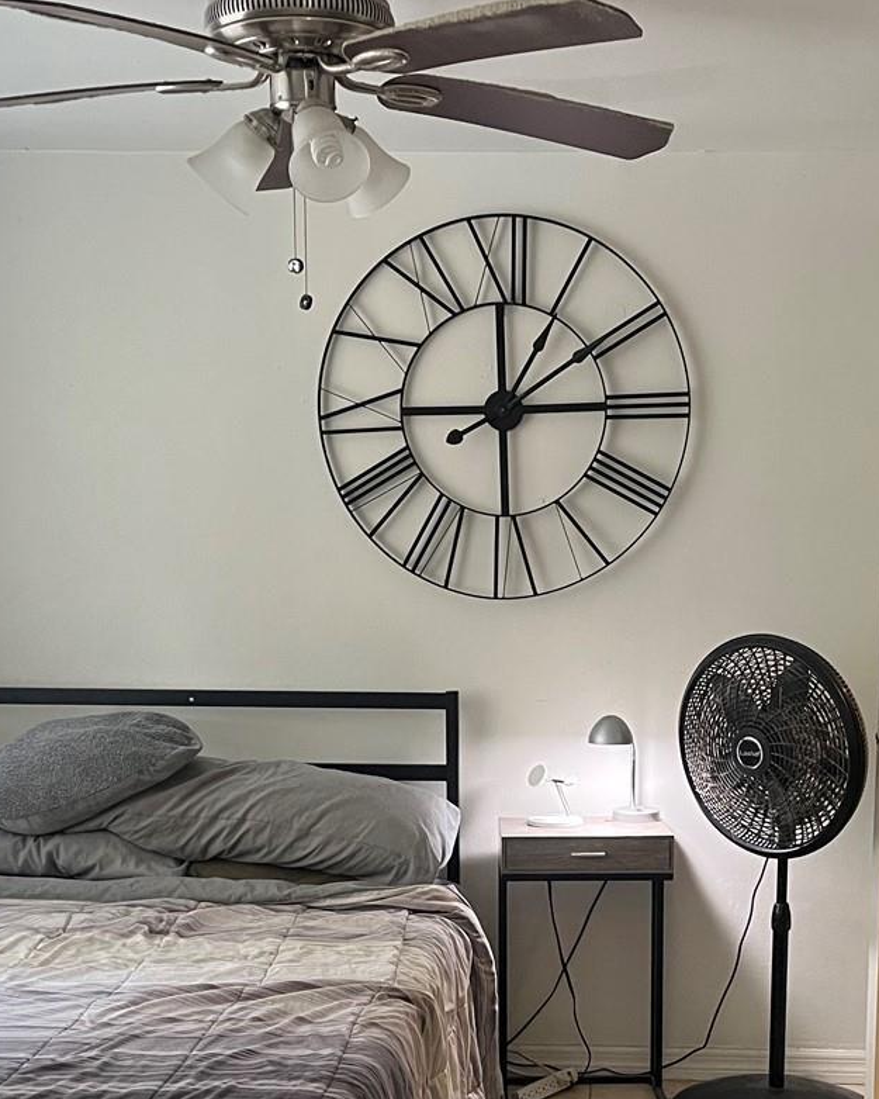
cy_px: 822
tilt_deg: -8.6
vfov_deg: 35.2
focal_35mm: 52
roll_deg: -0.9
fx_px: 1691
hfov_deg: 29.0
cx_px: 570
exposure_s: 1/60
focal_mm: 5.1
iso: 400
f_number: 1.6
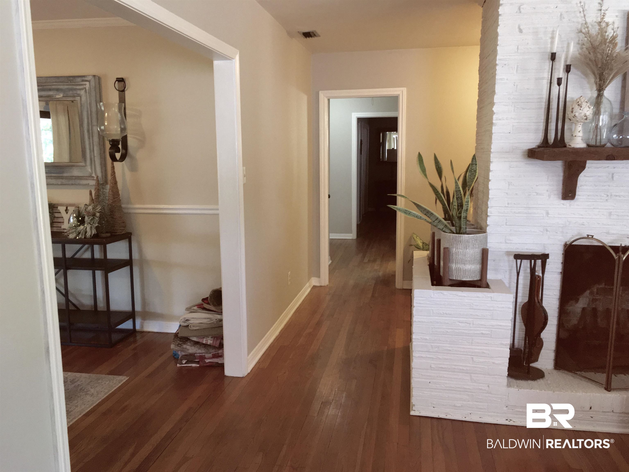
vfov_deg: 48.2
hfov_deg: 61.7
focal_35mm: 29
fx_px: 527
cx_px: 314
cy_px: 236
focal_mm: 4.15
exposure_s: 1/30
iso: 80
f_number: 2.2
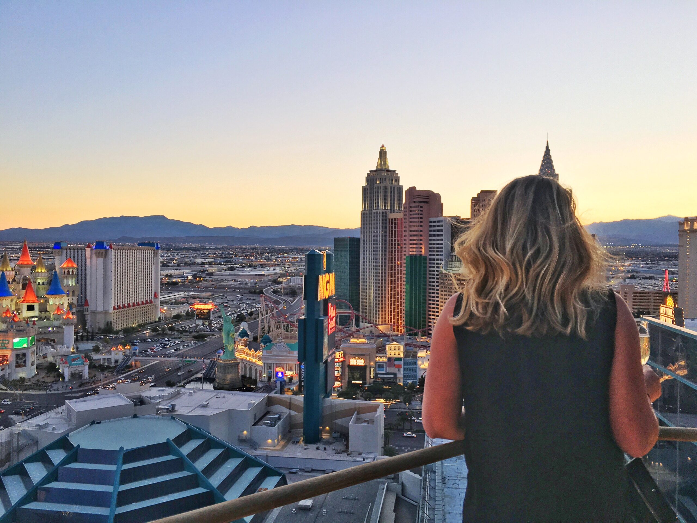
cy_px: 262
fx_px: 584
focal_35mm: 29
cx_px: 348
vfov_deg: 48.2
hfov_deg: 61.7
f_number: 2.2
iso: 25
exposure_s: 1/60
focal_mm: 4.15
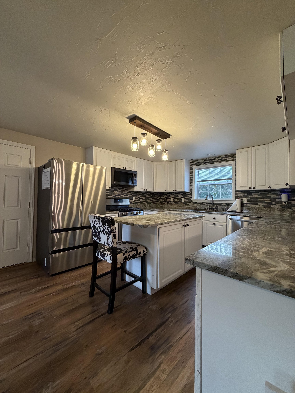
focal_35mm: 14
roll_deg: -0.6
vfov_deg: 102.1
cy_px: 196
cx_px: 148
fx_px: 159
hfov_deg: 85.7
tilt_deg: +0.8
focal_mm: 2.22
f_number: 2.2
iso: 320
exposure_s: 1/120
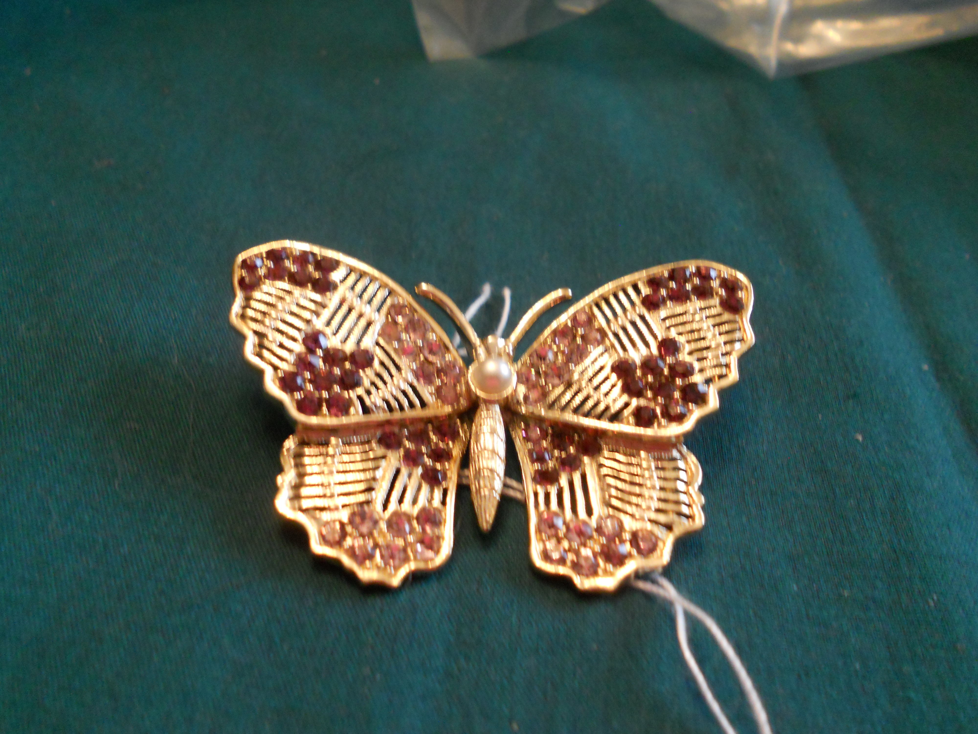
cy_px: 367
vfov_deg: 44.2
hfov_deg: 56.8
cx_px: 489
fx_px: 904
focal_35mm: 32
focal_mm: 5.8
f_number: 3.5
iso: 320
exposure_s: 1/30
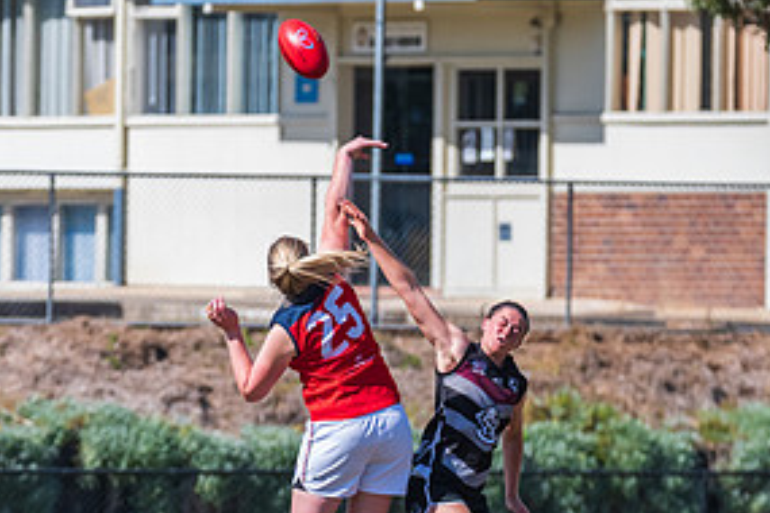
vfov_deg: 1.7
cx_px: 328
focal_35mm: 823
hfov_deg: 2.5
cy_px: 462
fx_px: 17602
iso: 800
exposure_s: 1/2000
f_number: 9
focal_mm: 350
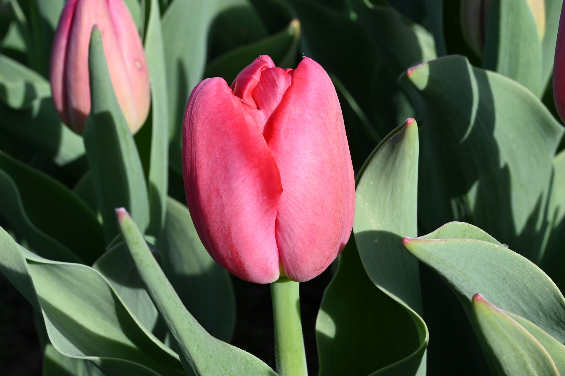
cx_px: 282
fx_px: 784
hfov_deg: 39.6
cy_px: 188
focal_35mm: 50
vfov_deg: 27.0
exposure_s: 1/60
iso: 140
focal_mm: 50
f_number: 16
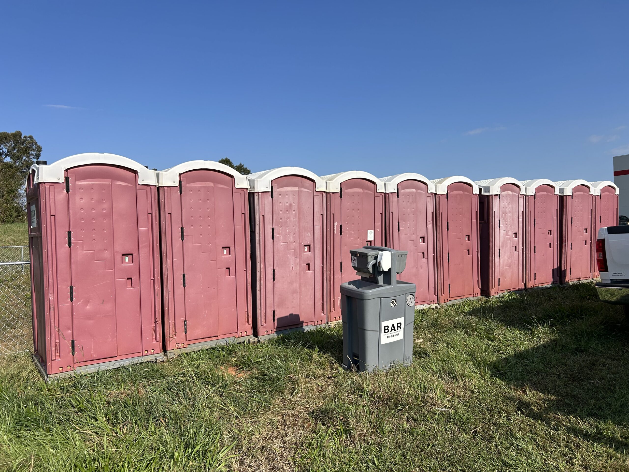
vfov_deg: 53.1
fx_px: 472
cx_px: 314
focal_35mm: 26
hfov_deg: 67.3
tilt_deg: -0.5
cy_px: 236
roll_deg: +1.4
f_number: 1.5
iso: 50
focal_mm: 5.7
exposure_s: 1/4831
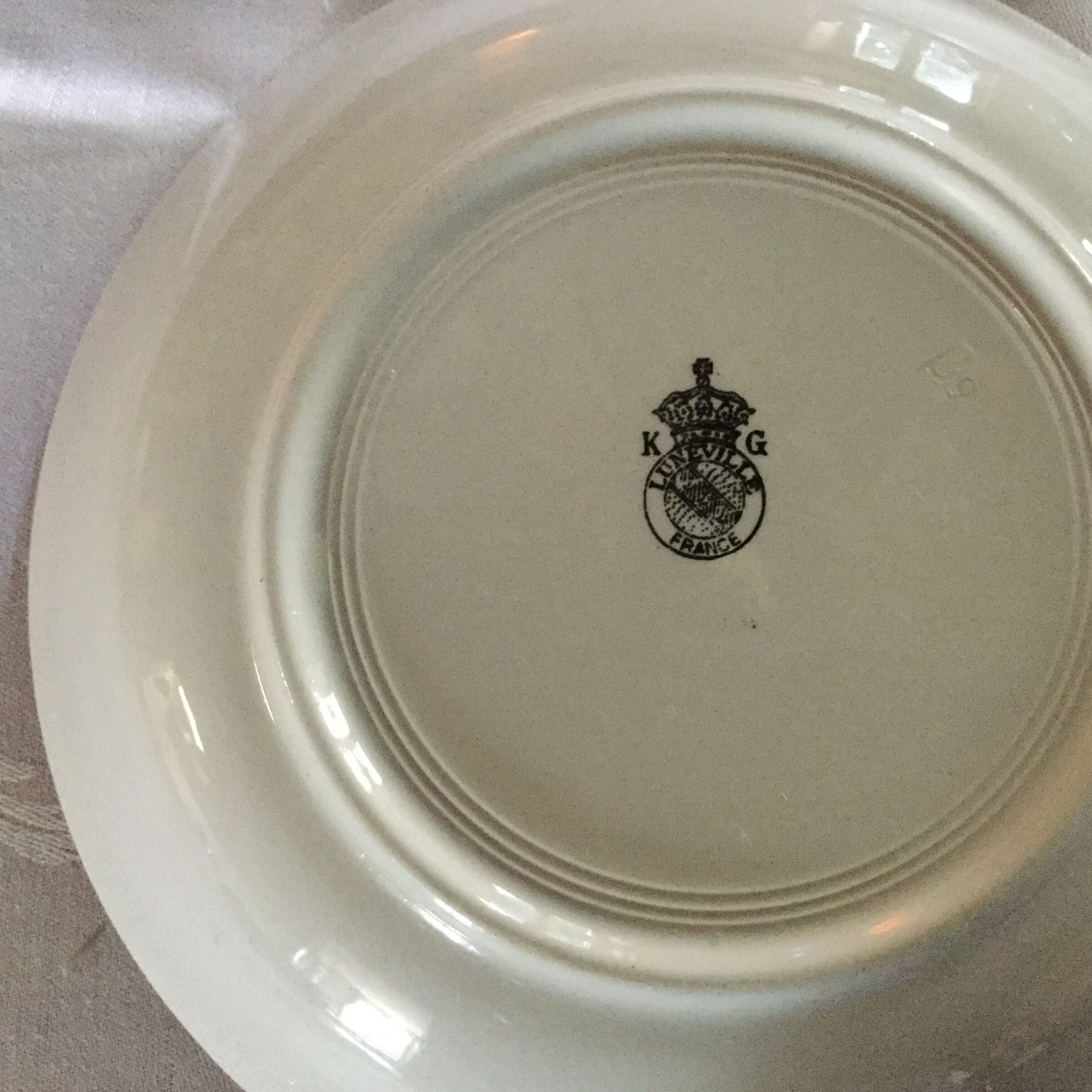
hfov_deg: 44.8
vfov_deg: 44.9
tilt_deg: -82.9
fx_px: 1321
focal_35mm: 37
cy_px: 551
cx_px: 631
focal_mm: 3.3
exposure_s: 1/17
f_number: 2.4
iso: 400
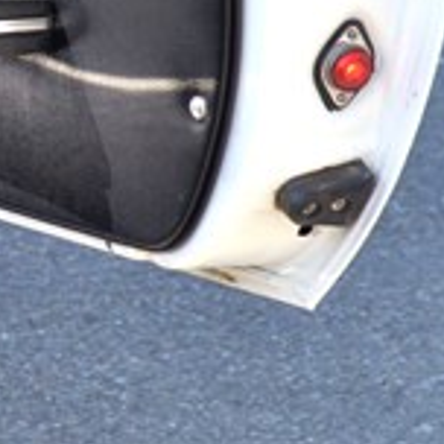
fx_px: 9331
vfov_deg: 2.7
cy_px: -348
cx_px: -765
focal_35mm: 643
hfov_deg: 2.7
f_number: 7.1
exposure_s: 1/250
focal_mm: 120
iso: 160
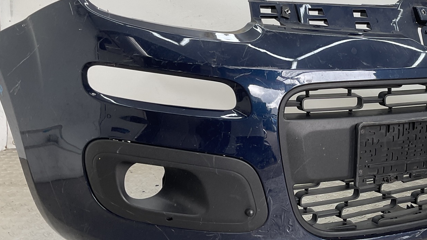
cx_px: 319
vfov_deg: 23.4
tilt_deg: -7.5
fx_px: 578
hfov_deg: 39.5
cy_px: 83
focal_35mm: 51
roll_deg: -0.1
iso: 16
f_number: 1.8
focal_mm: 3
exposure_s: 1/100
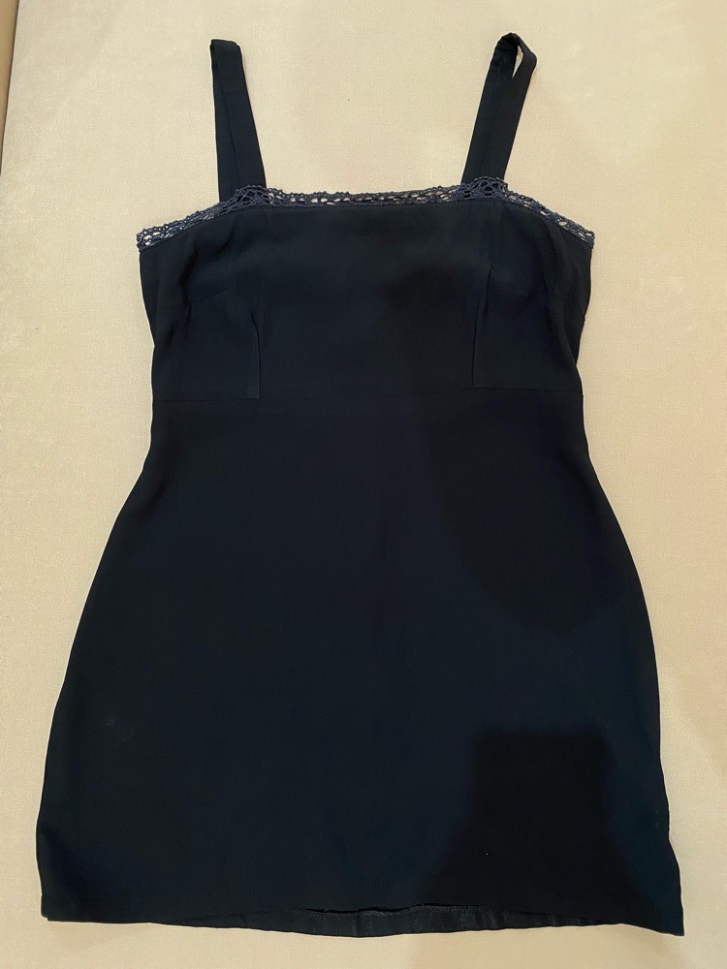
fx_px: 728
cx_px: 364
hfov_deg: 53.1
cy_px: 484
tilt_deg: -84.6
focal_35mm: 26
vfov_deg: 67.3
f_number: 1.8
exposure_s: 1/50
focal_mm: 4.25
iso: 500
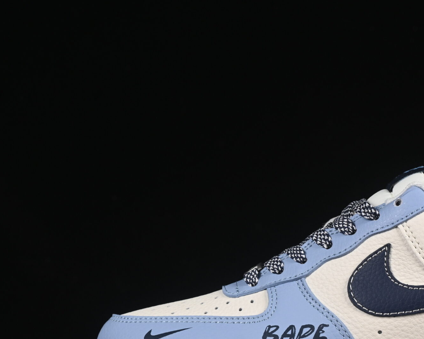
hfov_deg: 14.2
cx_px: 359
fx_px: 1694
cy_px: 250
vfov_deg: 11.4
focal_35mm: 135
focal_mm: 50
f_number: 8
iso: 160
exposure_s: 1/80
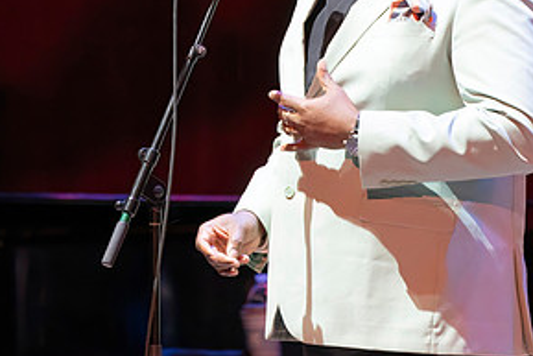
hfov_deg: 2.8
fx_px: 10724
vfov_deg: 1.9
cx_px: 378
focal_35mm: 724
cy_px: 84
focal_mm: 361
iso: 6400
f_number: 7.1
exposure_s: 1/250
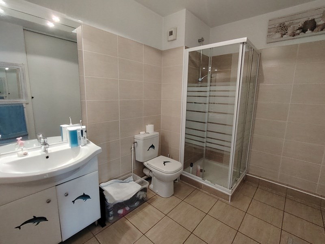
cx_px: 162
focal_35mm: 17
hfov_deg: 91.0
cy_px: 122
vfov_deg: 74.7
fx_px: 160
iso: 258
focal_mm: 1.42
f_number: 2.2
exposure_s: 1/50
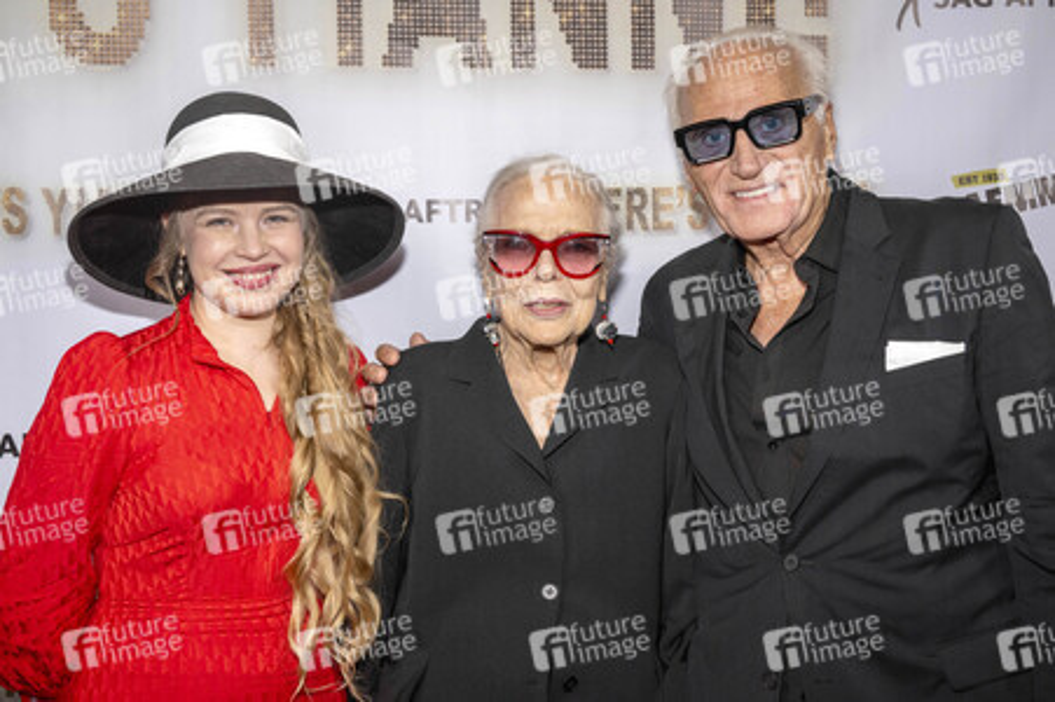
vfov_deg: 36.8
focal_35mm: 36
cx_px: 528
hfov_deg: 53.2
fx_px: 1054
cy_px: 351
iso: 640
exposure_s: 1/200
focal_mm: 36
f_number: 6.3
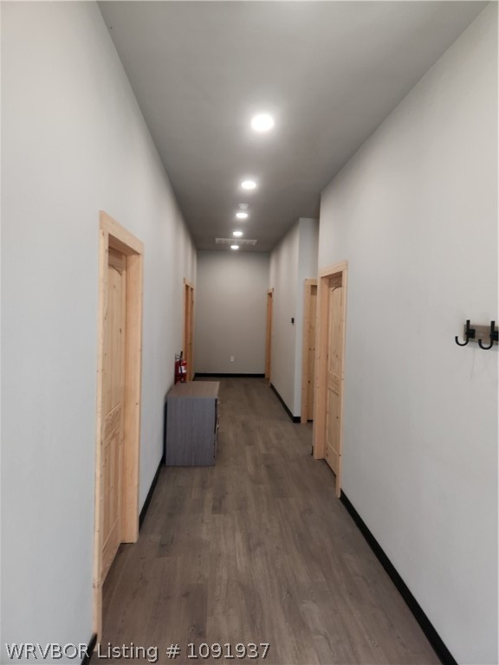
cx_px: 250
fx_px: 442
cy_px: 332
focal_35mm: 23
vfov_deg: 73.9
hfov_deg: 58.9
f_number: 1.8
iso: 160
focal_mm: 5.4
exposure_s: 1/120
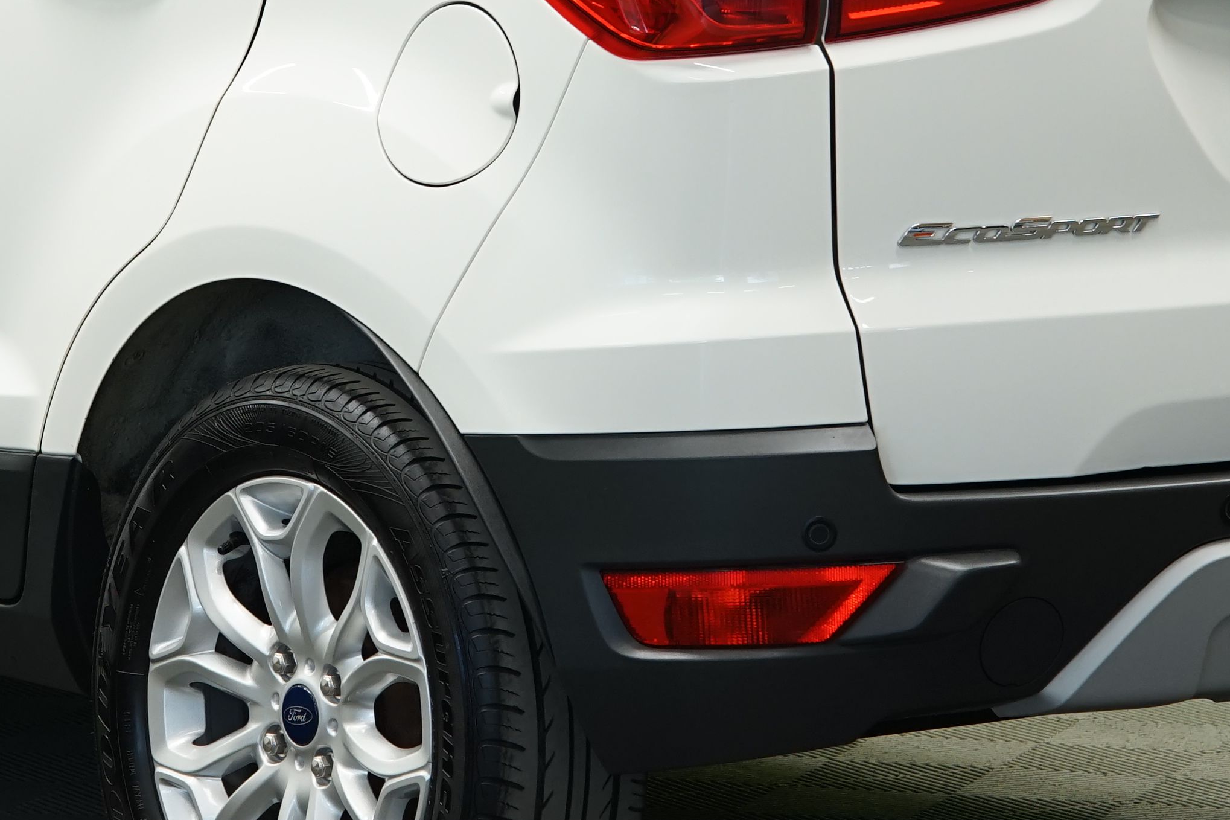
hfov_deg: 9.7
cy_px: 95
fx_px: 7242
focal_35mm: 212
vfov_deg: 6.5
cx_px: 415
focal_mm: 72
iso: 500
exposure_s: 1/15
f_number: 5.6
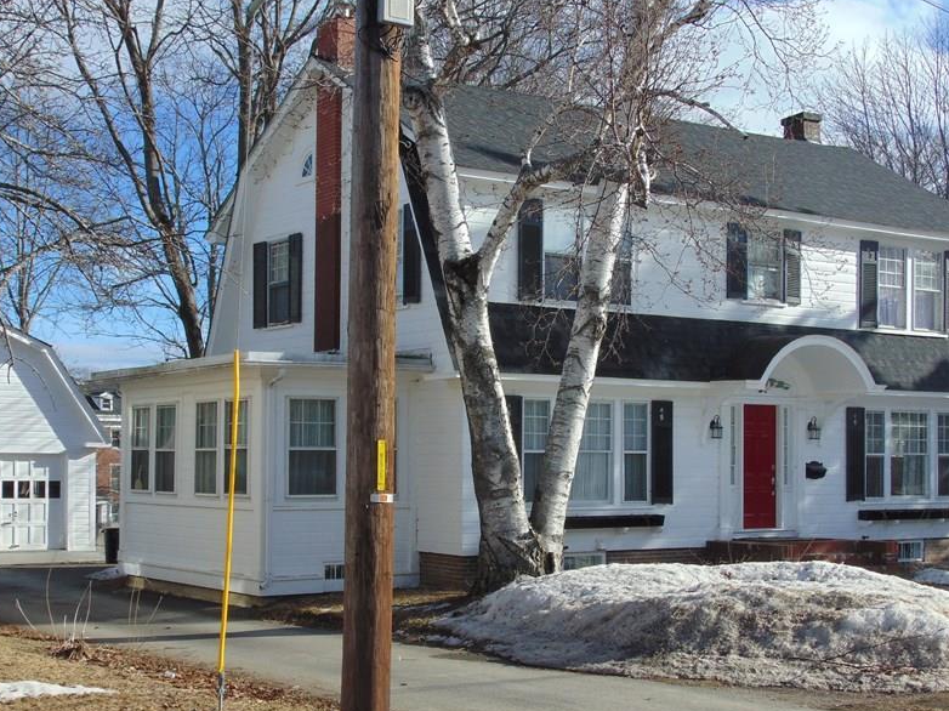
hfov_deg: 34.9
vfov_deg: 26.5
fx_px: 1507
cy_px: 436
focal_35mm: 55
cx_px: 448
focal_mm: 7.6
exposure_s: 1/160
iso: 80
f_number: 8.7
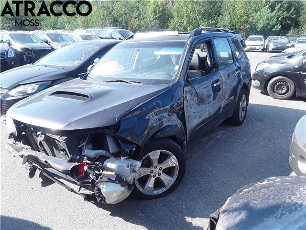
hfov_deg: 63.4
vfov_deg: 49.7
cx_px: 153
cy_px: 115
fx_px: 248
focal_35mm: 28
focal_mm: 2.91
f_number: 1.9
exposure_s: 1/380
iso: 40
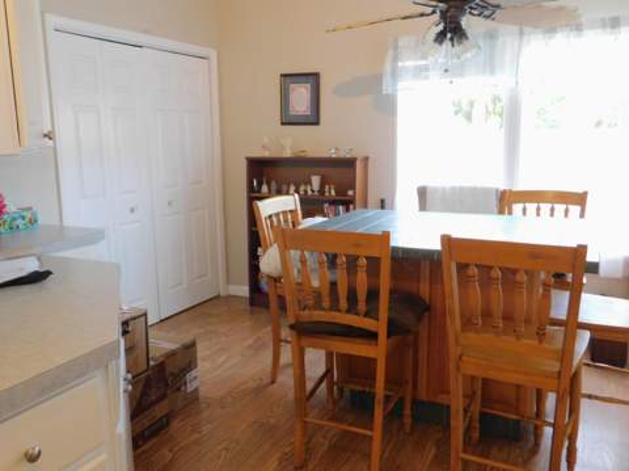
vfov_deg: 46.7
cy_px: 236
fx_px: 545
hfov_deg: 60.0
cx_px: 314
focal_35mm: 30
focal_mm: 5.3
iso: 400
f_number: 3.2
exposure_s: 1/30
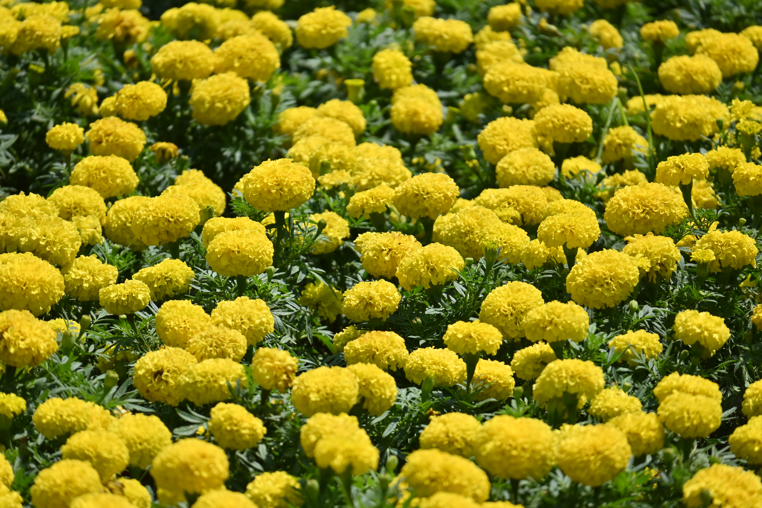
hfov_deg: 5.5
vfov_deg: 3.7
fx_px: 7937
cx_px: 381
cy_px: 254
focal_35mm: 375
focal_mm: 250
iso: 100
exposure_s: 1/1250
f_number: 6.3
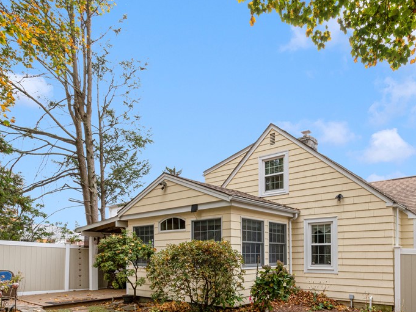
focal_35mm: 23
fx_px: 276
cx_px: 256
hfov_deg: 72.9
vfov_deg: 58.1
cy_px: 197
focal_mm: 10
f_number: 14
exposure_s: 1/30
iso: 400
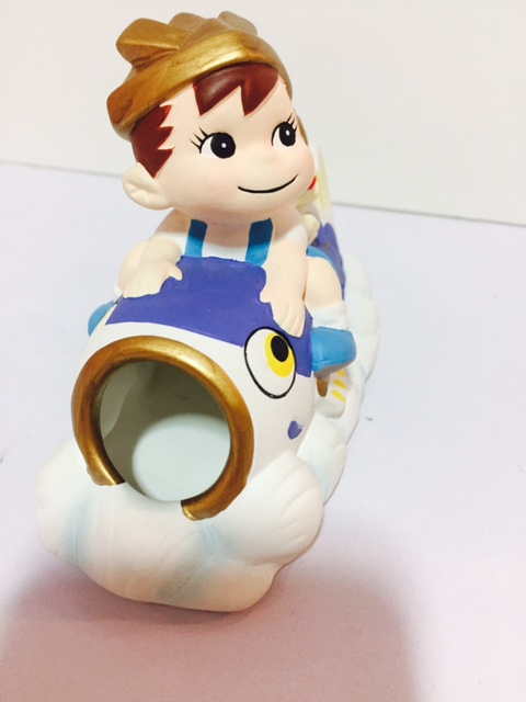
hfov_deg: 48.2
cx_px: 263
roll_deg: -1.2
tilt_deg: -34.9
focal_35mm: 29
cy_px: 351
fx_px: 588
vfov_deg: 61.7
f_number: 2.2
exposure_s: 1/33
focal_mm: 4.15
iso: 80
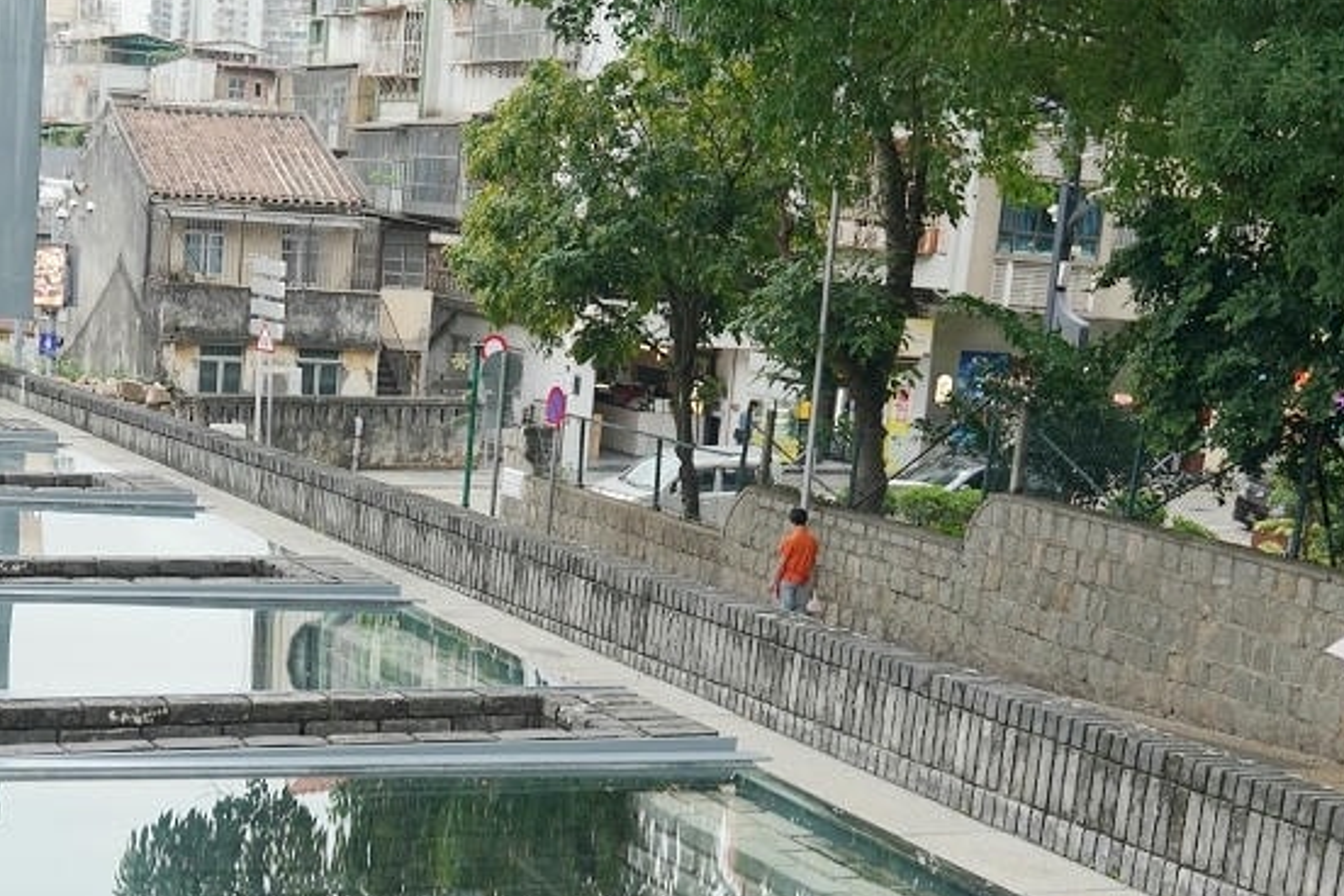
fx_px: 2352
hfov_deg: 31.5
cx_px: 385
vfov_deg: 21.0
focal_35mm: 63
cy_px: 857
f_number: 4
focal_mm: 29
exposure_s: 1/160
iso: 400
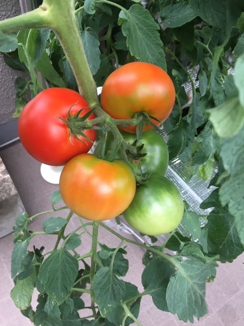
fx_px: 282
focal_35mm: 30
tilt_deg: -57.4
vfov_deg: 60.0
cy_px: 160
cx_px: 119
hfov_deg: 46.8
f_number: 2.2
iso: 64
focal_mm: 4.15
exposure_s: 1/30
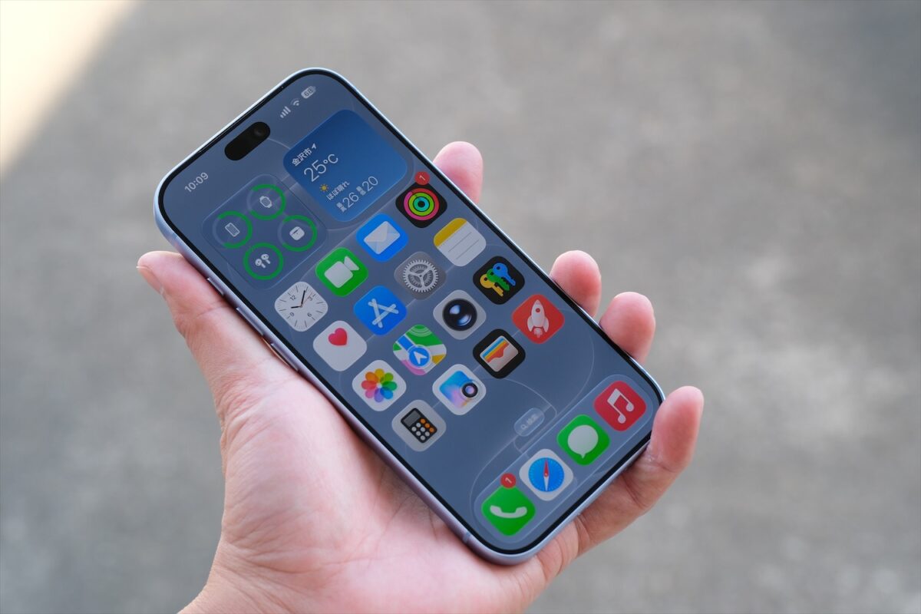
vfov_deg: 16.5
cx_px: 460
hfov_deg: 24.5
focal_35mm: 83
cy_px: 307
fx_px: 2123
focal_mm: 55
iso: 400
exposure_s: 1/125
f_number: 5.6
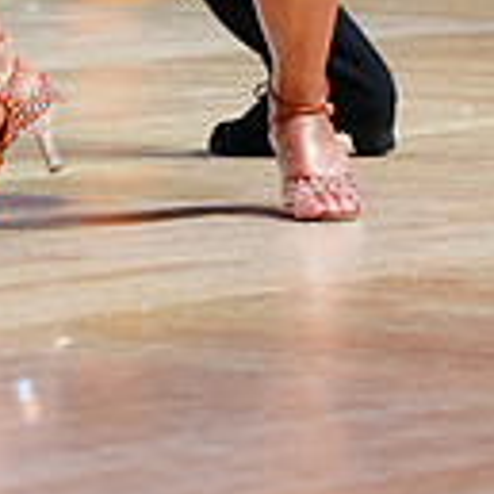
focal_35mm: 460
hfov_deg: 3.8
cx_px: 270
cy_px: -563
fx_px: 7427
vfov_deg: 3.8
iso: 2500
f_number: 4
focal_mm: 120
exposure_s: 1/320
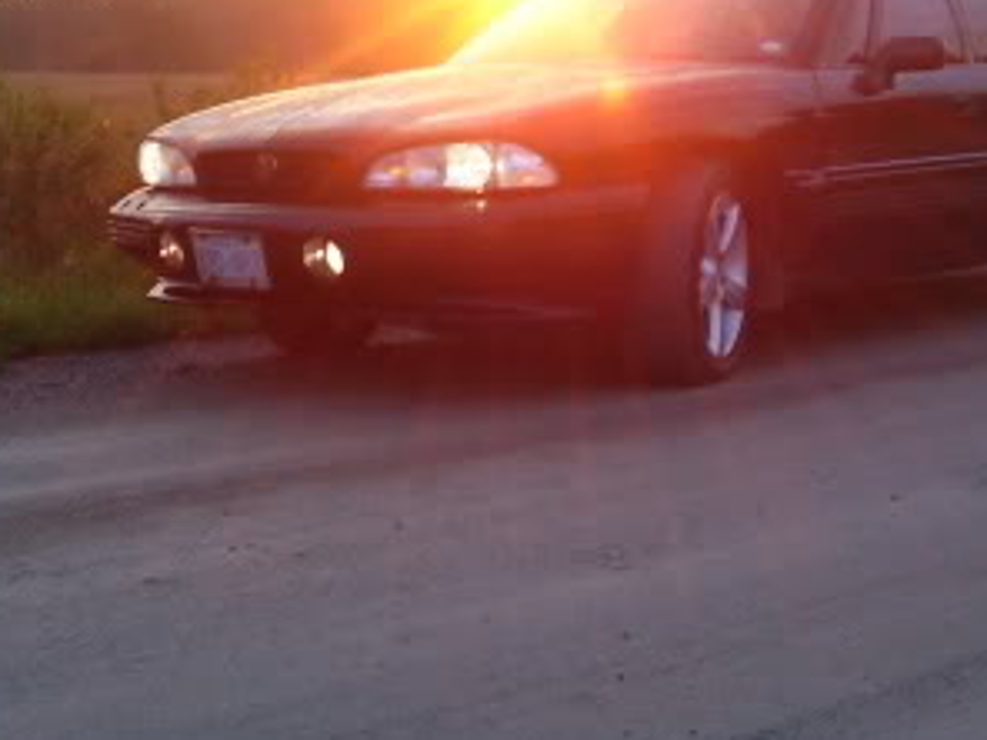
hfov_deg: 26.3
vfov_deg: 19.3
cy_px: -12
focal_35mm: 74
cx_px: 550
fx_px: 2110
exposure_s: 1/125
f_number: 2.7
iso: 80
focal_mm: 5.6
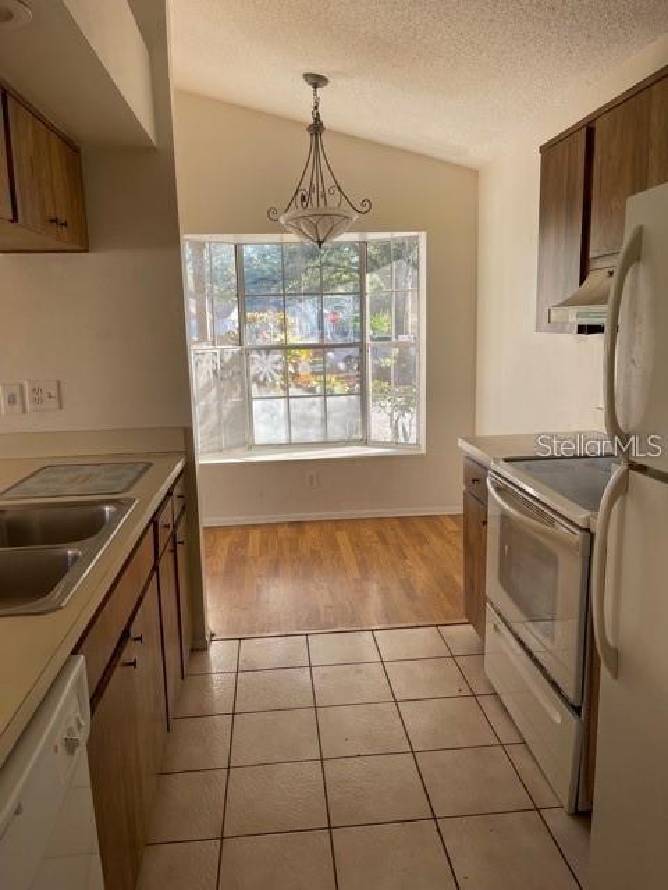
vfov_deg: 67.3
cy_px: 445
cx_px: 334
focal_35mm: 26
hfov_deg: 53.1
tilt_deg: -9.1
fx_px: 669
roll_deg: +2.4
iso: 40
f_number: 1.6
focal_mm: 5.1
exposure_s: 1/121
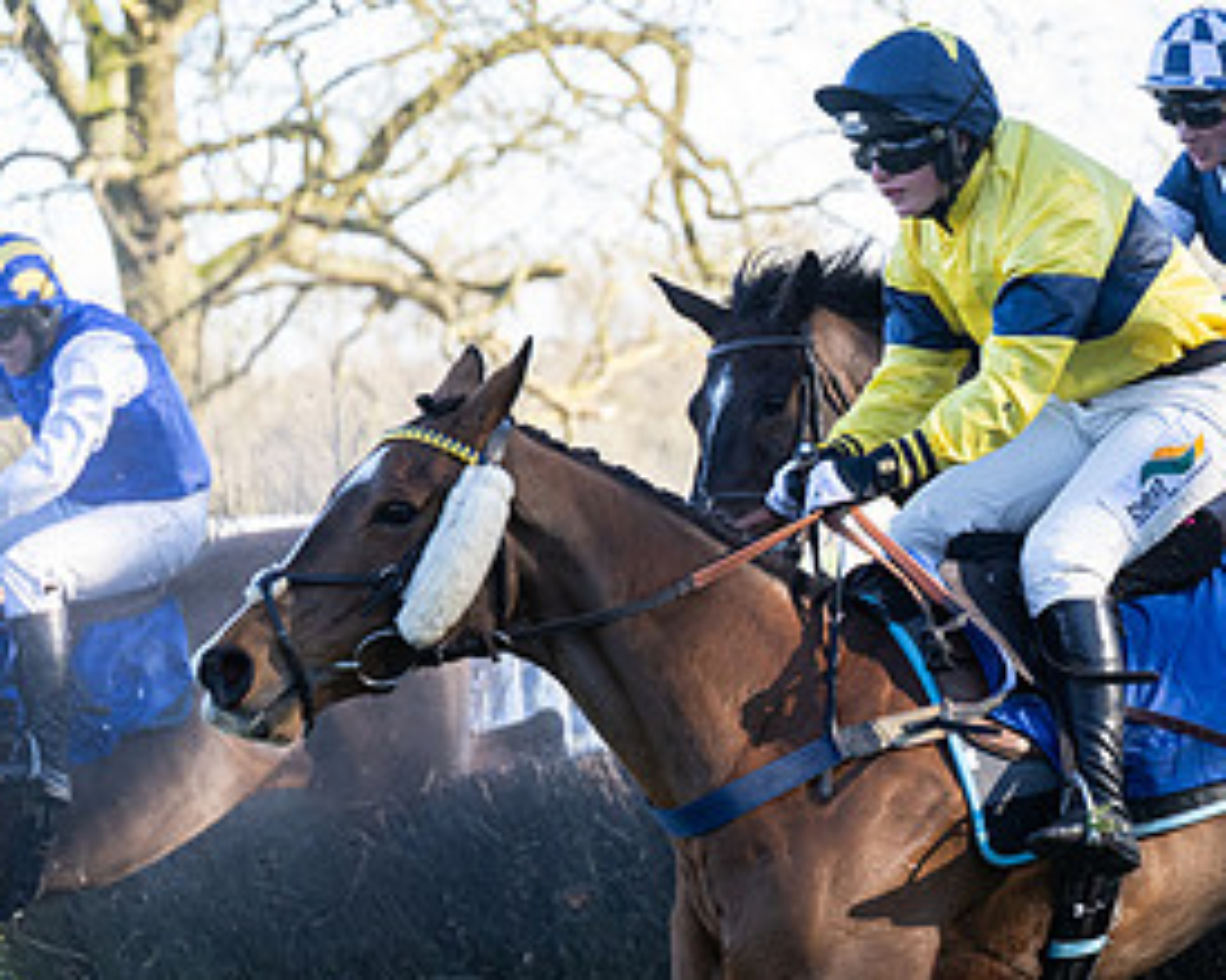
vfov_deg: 9.0
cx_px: 949
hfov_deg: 11.2
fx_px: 6239
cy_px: 675
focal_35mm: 172
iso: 800
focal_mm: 70
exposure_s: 1/1600
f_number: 2.8
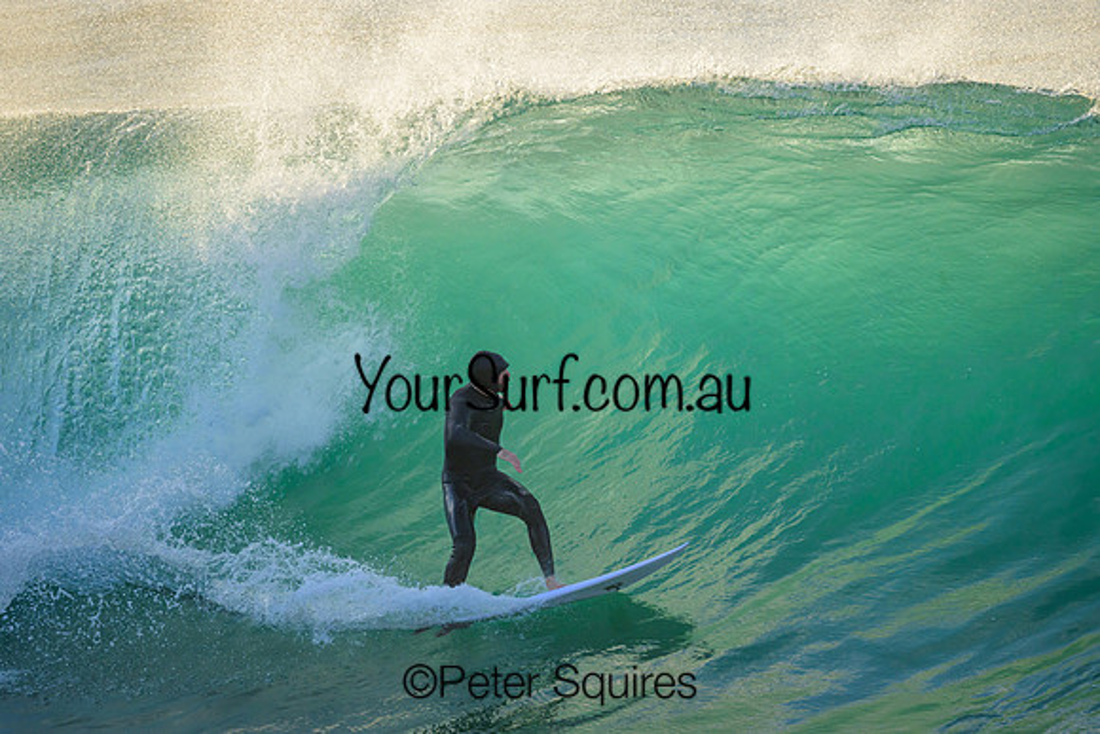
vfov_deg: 1.7
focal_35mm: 800
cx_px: 550
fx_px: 24449
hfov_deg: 2.6
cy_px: 367
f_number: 6.3
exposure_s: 1/2000
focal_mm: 800
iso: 1250
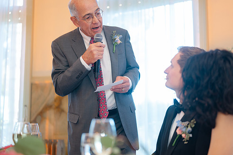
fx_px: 382
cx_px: 134
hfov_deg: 33.9
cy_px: 77
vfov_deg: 23.0
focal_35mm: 59
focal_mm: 50
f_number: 1.8
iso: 320
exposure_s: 1/100
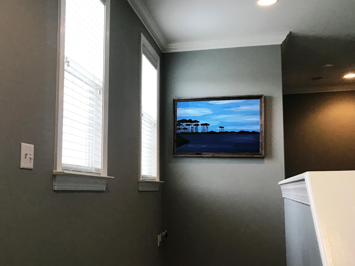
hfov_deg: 43.7
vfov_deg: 34.3
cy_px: 140
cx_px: 100
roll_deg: -1.5
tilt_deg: +5.7
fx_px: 431
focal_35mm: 42
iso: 25
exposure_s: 1/30
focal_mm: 3.99
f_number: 1.8
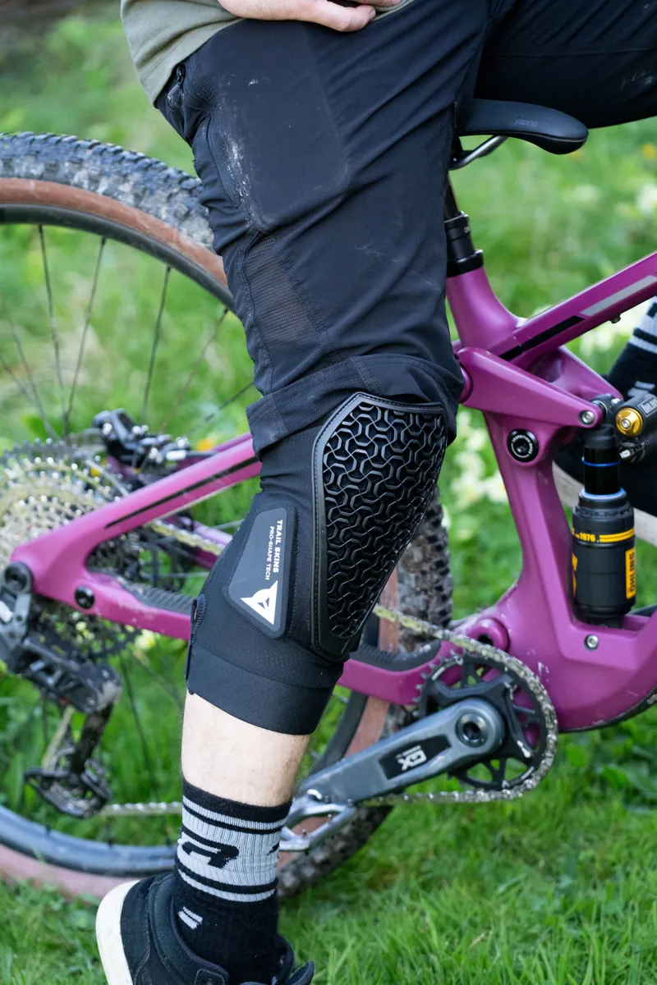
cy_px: 492
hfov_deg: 10.4
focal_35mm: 132
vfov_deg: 15.5
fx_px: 3613
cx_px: 328
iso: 4000
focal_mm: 132
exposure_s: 1/1250
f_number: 4
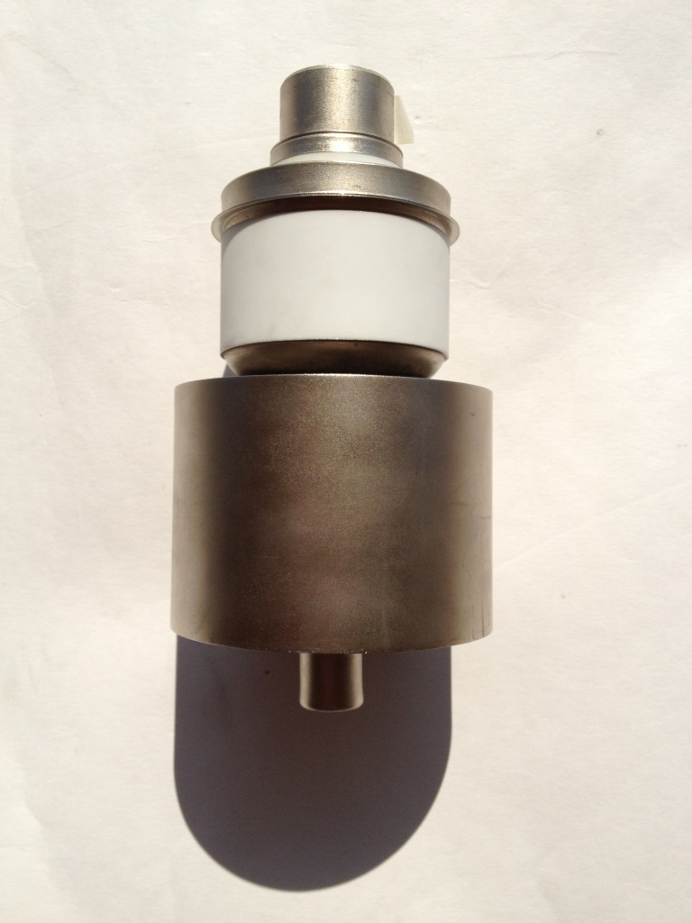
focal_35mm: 35
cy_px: 462
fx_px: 933
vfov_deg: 52.6
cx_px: 346
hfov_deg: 40.7
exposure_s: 1/3953
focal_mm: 4.28
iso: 64
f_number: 2.4
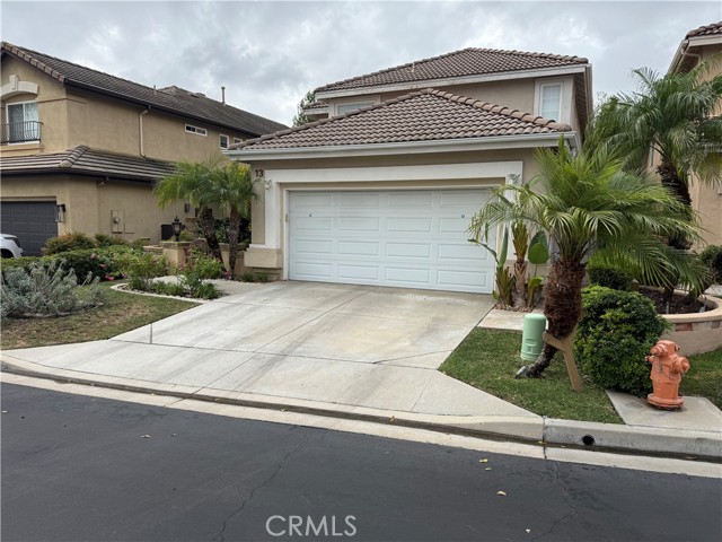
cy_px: 271
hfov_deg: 71.6
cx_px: 361
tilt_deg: -3.8
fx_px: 501
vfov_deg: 56.8
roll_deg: -1.4
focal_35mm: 24
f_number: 1.78
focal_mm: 6.76
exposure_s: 1/3584
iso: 100
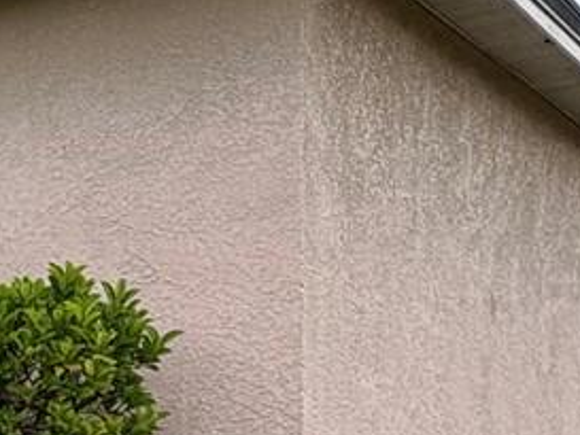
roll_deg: -0.4
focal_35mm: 82
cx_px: -410
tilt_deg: +1.7
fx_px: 1375
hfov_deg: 19.2
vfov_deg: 17.8
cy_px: 382
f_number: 2.2
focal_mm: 2.22
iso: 50
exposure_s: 1/879
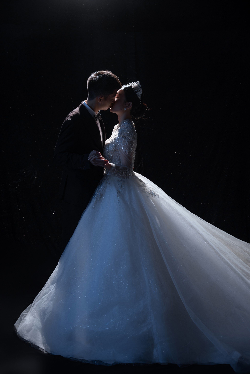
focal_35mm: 55
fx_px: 570
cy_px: 187
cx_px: 125
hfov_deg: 24.7
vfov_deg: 36.4
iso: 200
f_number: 2.8
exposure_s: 1/161
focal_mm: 54.7
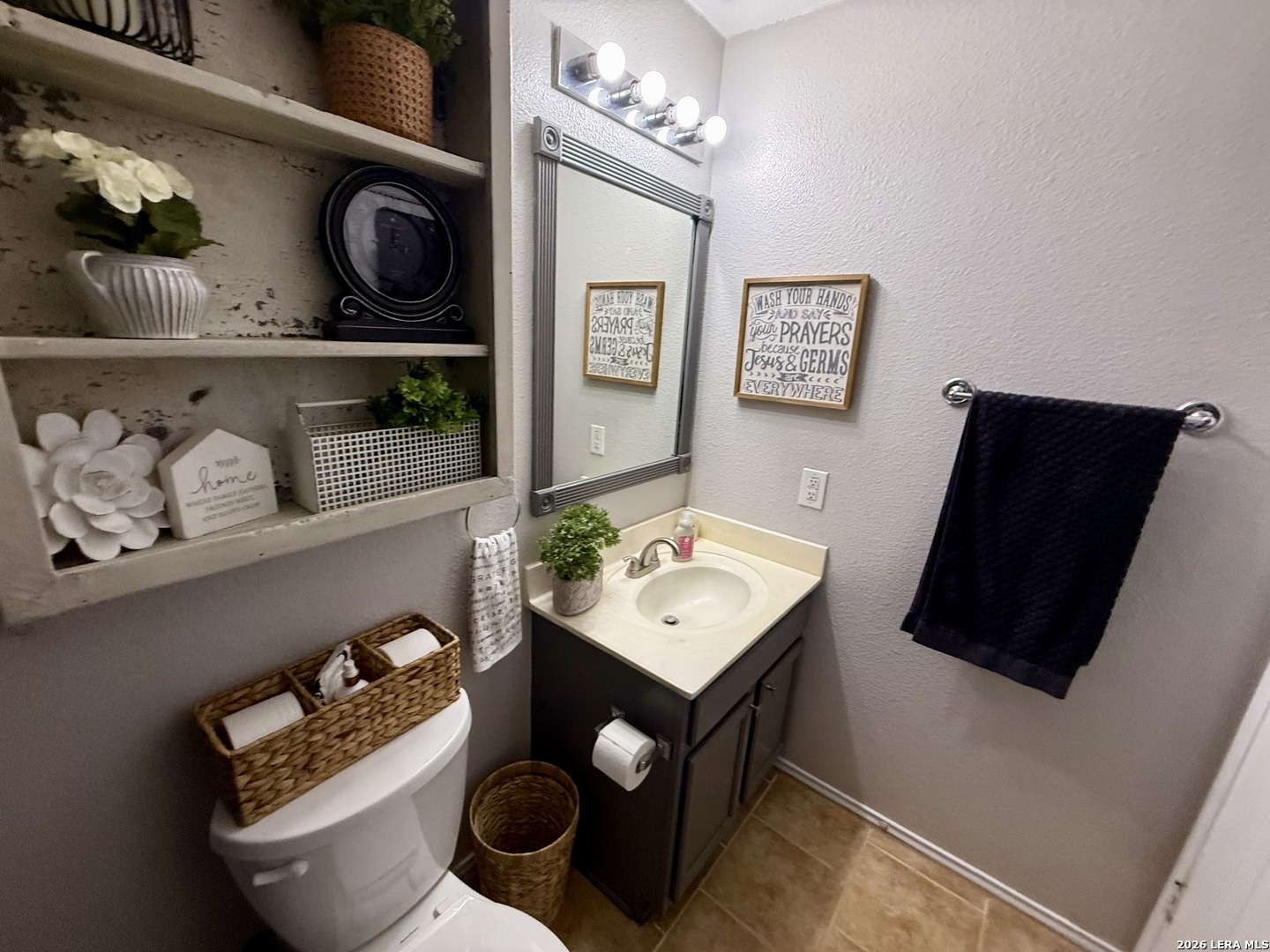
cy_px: 476
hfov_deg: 102.1
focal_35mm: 14
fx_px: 514
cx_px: 635
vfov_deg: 85.7
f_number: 2.2
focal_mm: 2.22
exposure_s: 1/120
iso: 250
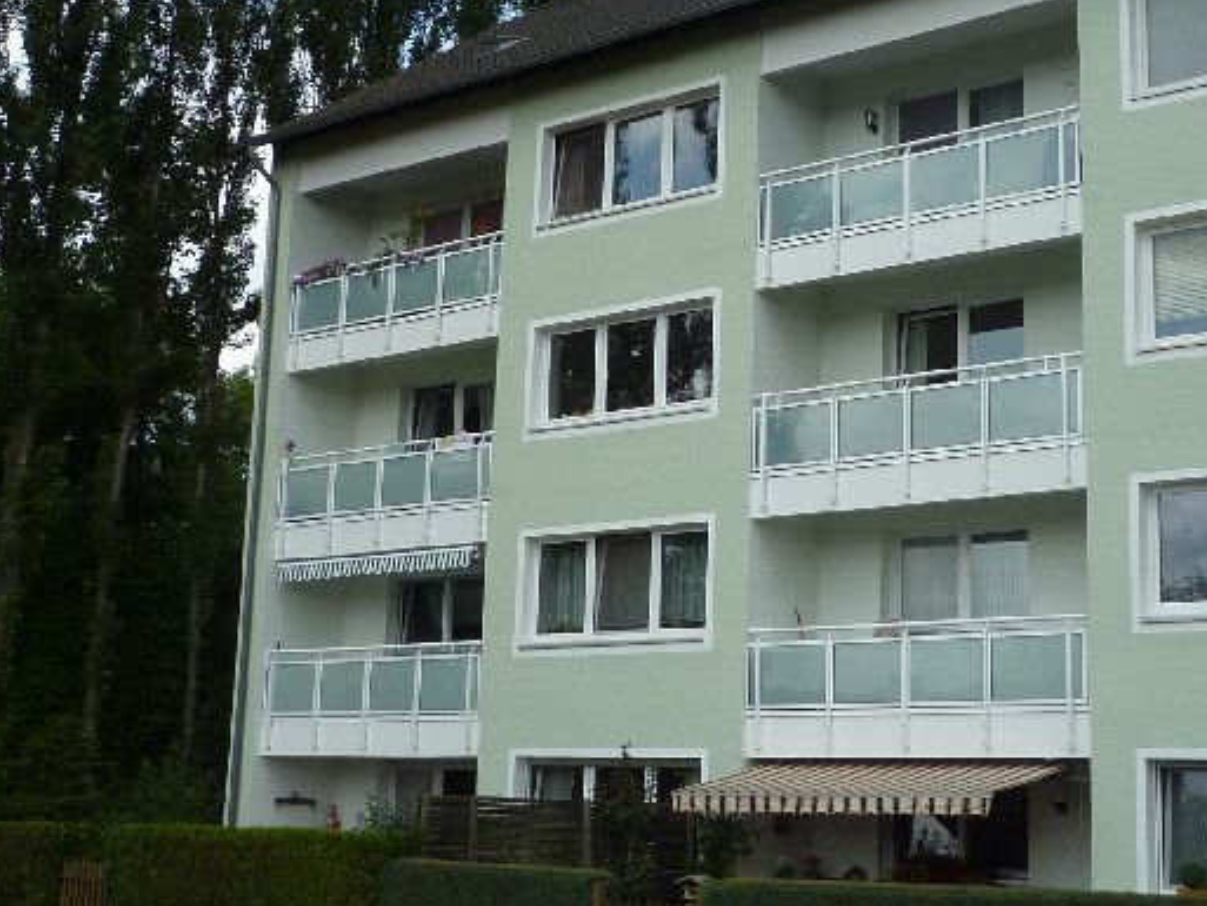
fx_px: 1848
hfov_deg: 35.9
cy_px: 417
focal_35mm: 53
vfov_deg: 27.5
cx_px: 760
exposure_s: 1/500
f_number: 3.5
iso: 80
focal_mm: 4.4
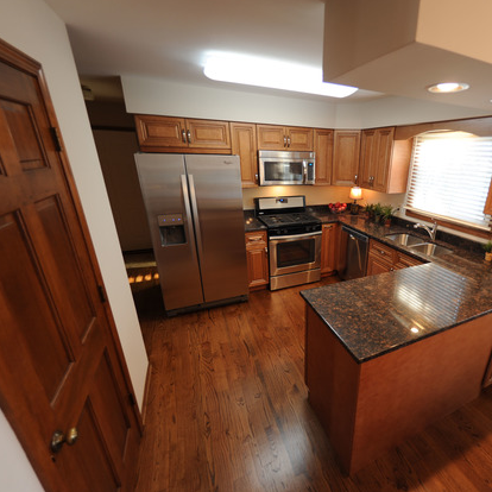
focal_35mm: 21
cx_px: 321
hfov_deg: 70.4
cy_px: 247
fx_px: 338
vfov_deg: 72.1
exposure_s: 1/30
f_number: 2.8
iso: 200
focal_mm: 16
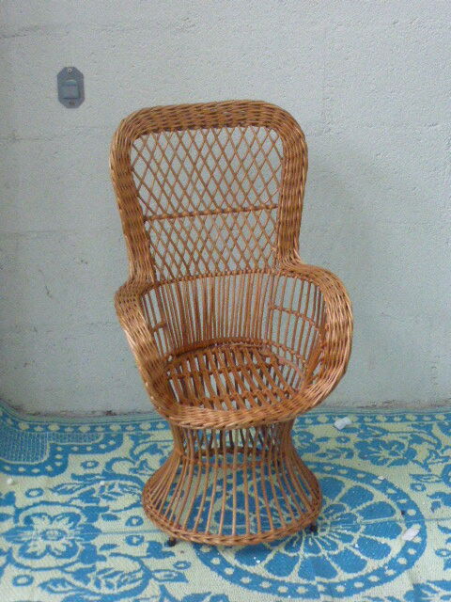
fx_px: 1199
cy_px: 301
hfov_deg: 21.3
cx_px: 226
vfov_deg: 28.2
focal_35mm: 69
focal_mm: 11.7
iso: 1600
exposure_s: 1/60
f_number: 4.9
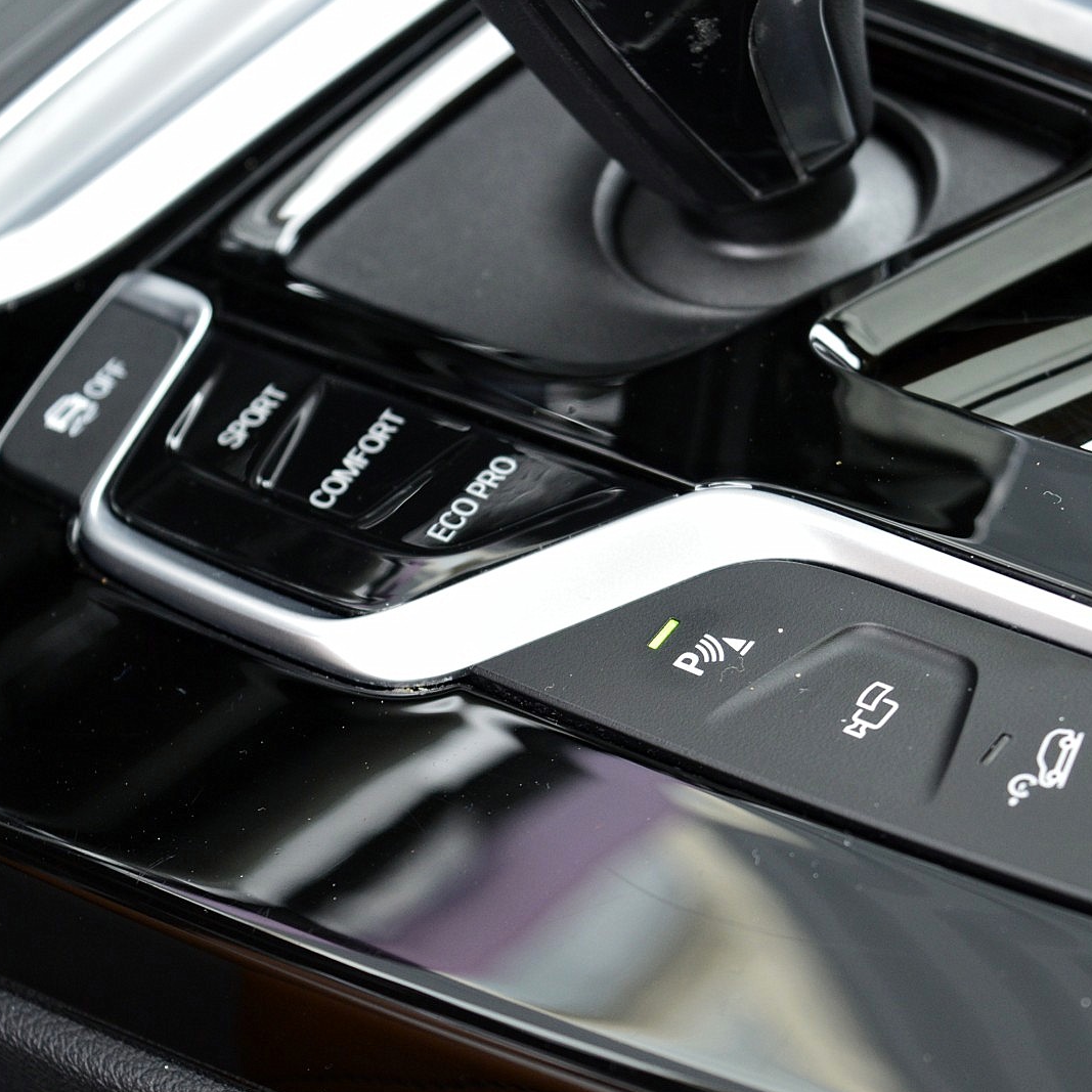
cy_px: 551
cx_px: 560
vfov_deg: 16.3
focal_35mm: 107
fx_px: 3806
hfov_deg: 16.3
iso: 800
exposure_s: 1/60
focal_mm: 55
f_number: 6.3
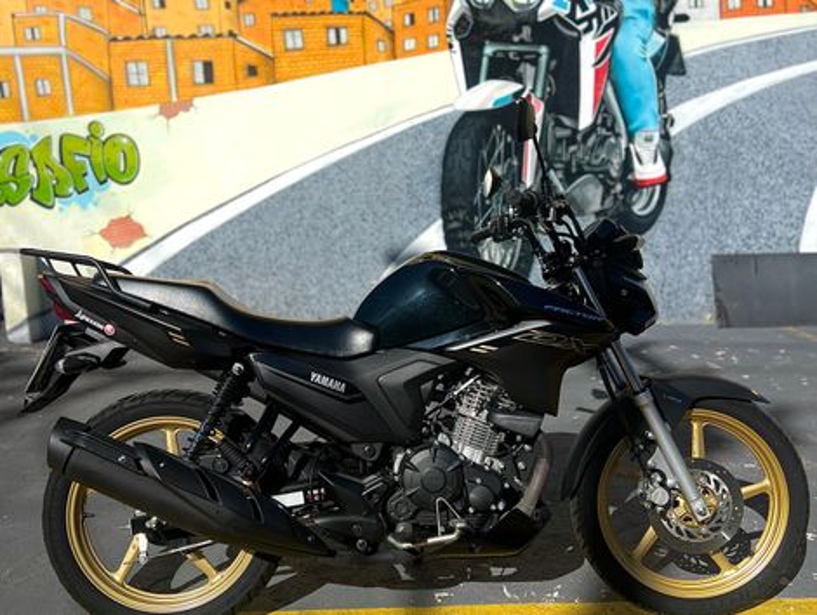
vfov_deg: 53.2
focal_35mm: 26
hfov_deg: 67.2
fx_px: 615
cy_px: 308
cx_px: 408
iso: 50
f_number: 1.5
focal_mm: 5.7
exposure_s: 1/6993
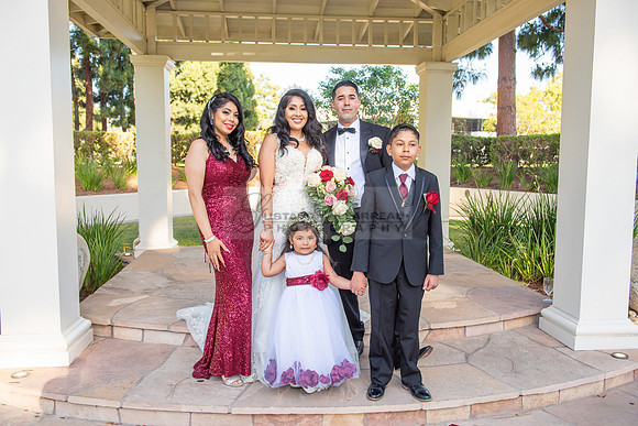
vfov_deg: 41.1
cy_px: 213
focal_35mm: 32
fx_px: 567
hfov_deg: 58.7
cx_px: 319
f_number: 5.6
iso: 200
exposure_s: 1/160
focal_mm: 32
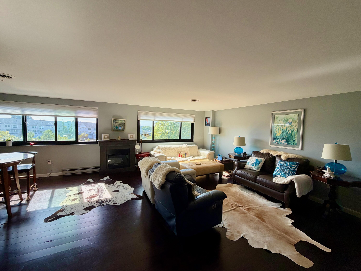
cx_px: 180
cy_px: 136
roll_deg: -1.7
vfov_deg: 85.7
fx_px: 146
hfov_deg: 102.1
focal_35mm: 14
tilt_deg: -2.9
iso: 64
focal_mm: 2.22
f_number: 2.2
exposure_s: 1/121
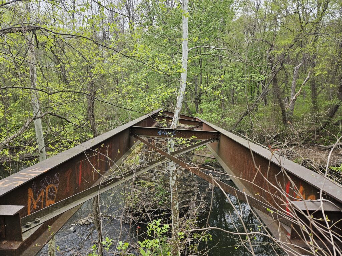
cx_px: 171
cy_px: 128
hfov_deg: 73.9
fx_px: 227
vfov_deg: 58.9
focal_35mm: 23
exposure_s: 1/211
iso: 25
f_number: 1.8
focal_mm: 5.4
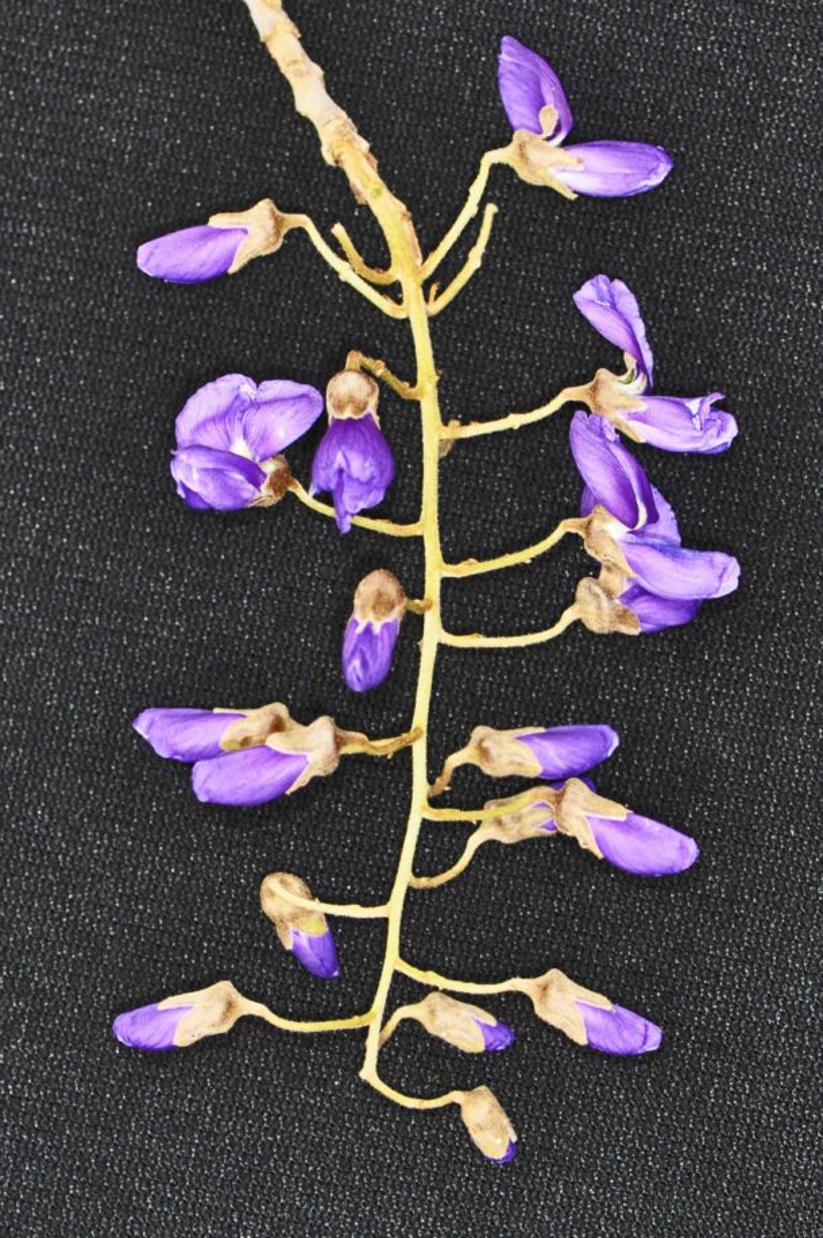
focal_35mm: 158
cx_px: 412
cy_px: 619
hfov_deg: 8.7
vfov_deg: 13.1
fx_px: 5413
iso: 800
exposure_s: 1/200
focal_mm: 105
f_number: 9
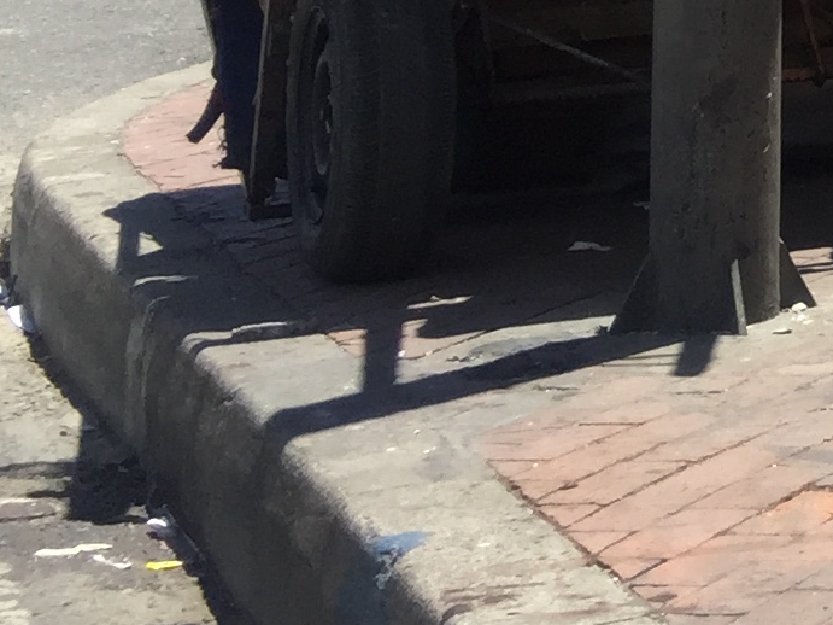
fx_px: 3296
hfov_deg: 11.9
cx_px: 1963
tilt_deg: +5.3
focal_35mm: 137
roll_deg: +0.8
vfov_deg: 10.1
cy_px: -600
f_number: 2.2
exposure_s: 1/1041
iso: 32
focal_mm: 4.15
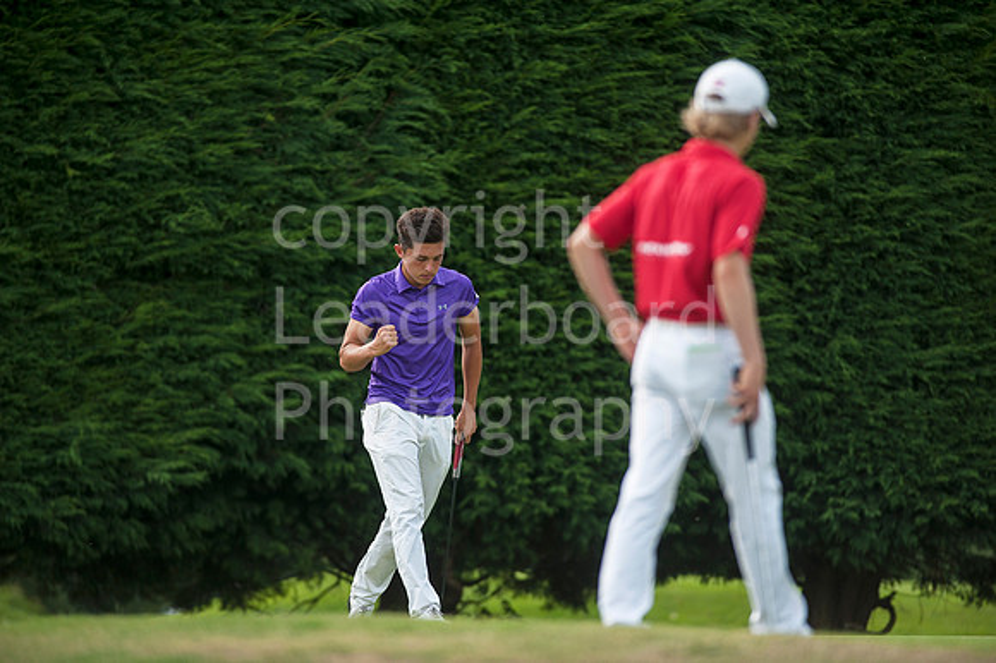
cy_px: 332
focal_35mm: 300
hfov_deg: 6.9
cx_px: 498
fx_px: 8295
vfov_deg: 4.6
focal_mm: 300
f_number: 4
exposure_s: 1/1600
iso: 400
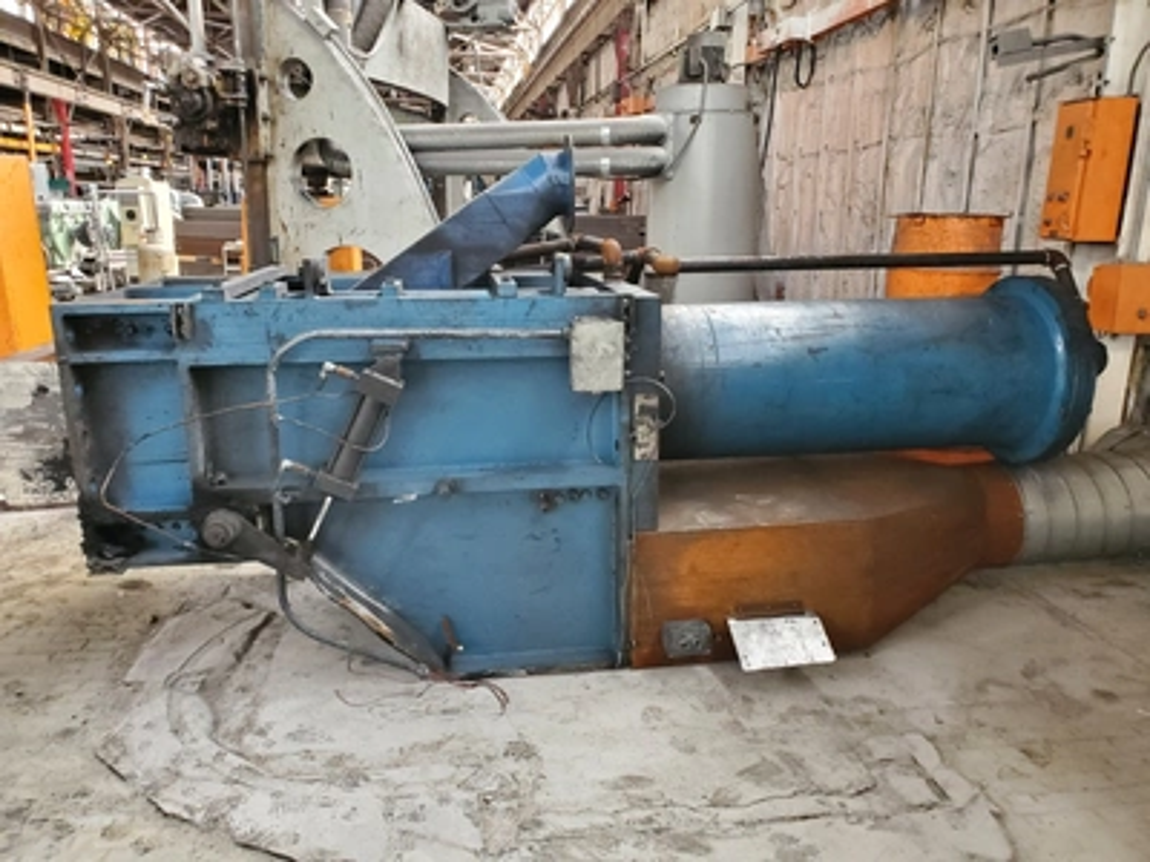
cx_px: 575
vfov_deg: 53.1
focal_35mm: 26
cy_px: 431
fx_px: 864
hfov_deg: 67.3
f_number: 2.4
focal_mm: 4.3
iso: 500
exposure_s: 1/39
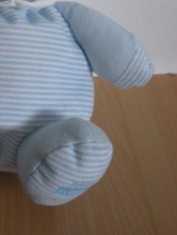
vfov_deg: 22.8
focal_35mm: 83
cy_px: 16
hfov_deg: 17.3
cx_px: -13
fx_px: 565
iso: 126
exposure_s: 1/57.4
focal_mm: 6.3
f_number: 3.1
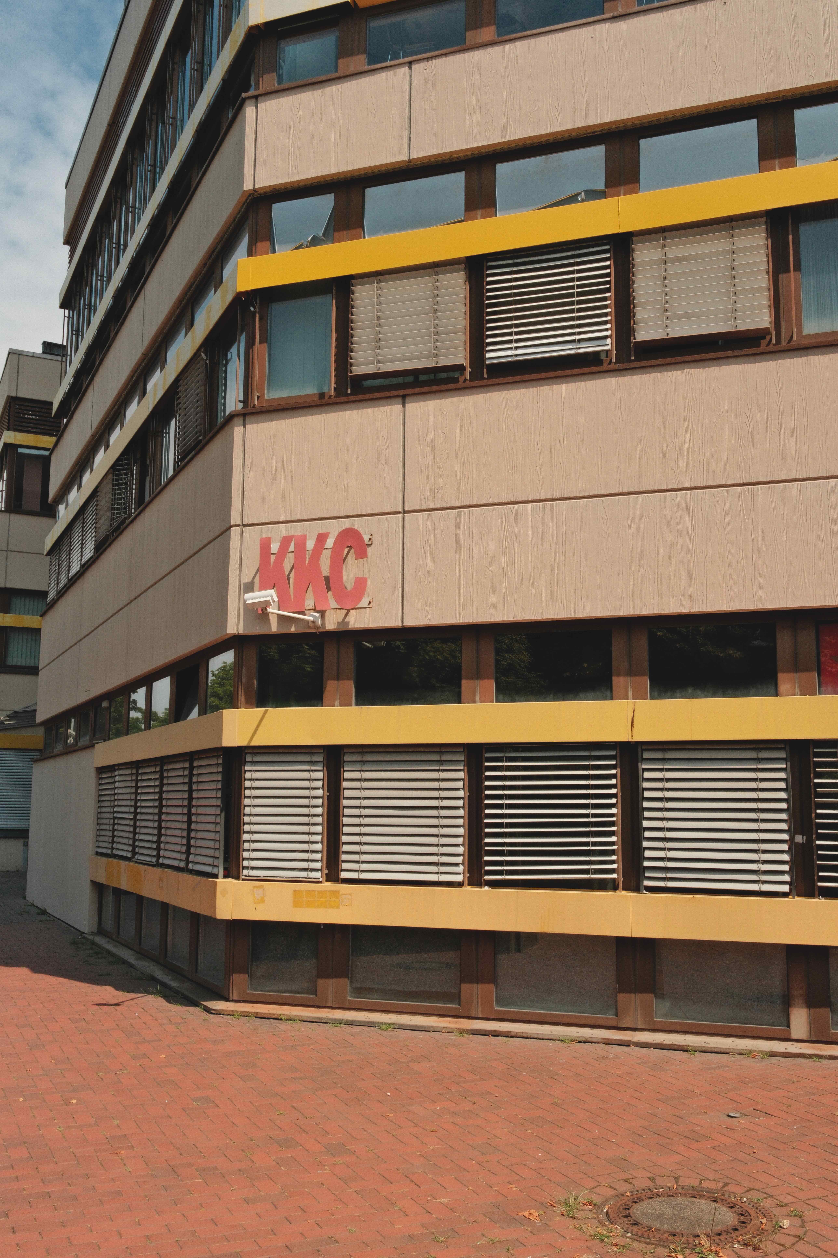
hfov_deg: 37.9
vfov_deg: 54.4
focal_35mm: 35
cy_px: 629
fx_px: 1222
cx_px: 419
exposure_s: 1/250
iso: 640
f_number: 16
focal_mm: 23
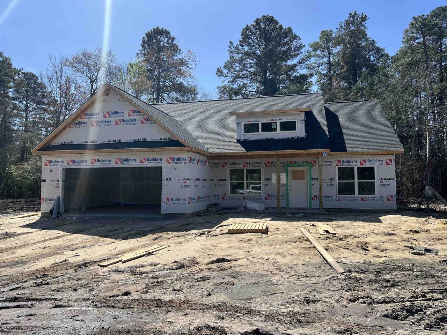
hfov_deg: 67.3
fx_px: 336
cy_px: 168
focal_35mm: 26
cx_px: 224
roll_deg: -0.1
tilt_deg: +2.3
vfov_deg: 53.1
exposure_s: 1/4115
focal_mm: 5.7
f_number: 1.5
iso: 50
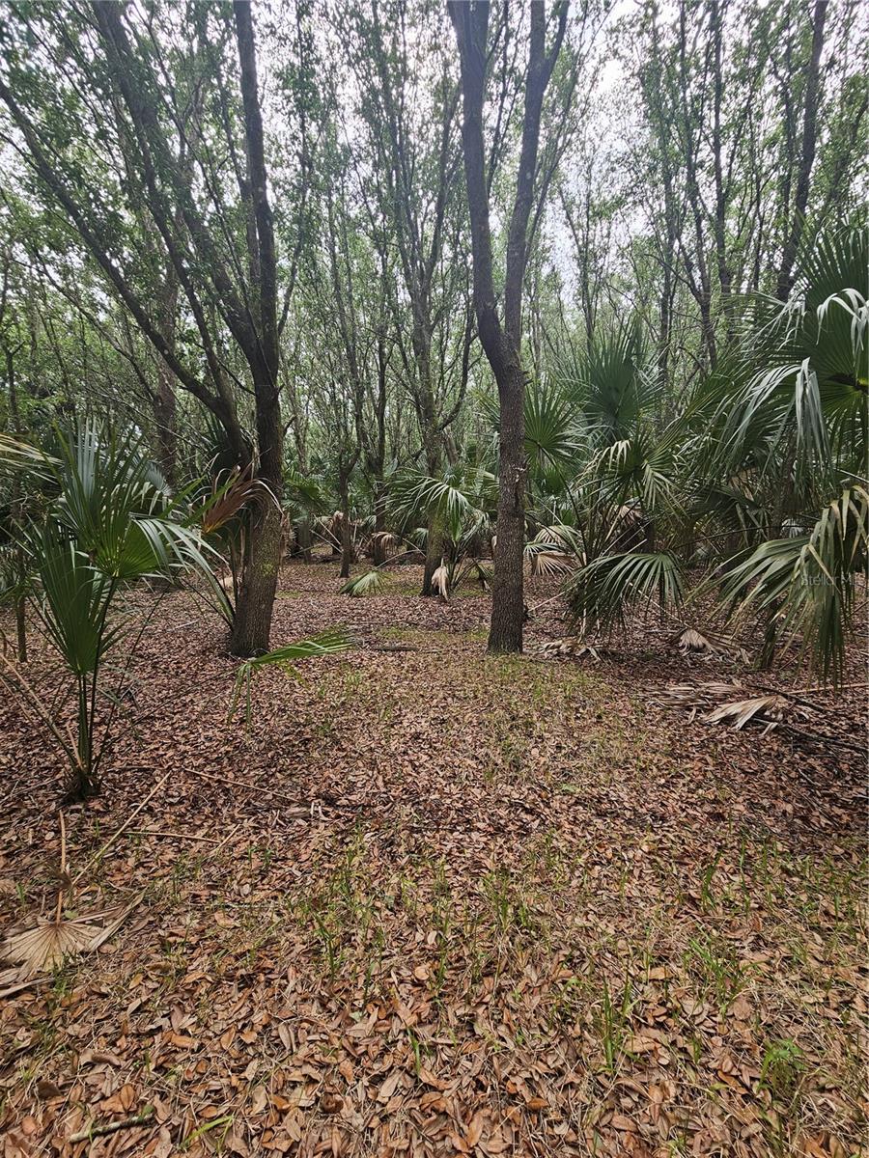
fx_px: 435
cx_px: 434
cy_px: 579
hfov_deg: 89.9
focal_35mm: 13
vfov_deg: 106.2
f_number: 2.2
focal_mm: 2.2
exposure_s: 1/124
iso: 50
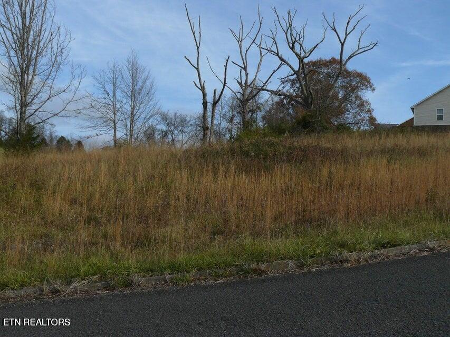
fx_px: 468
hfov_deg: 51.3
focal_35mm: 36
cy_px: 168
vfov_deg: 39.7
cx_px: 225
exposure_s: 1/400
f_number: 5.6
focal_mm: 6
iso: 100
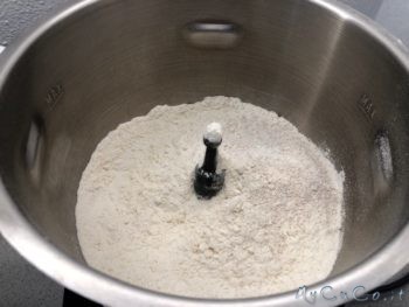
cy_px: 154
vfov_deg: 49.8
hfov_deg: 63.4
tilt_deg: -51.9
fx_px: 331
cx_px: 204
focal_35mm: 28
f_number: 1.8
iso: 32
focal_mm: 4
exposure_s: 1/100
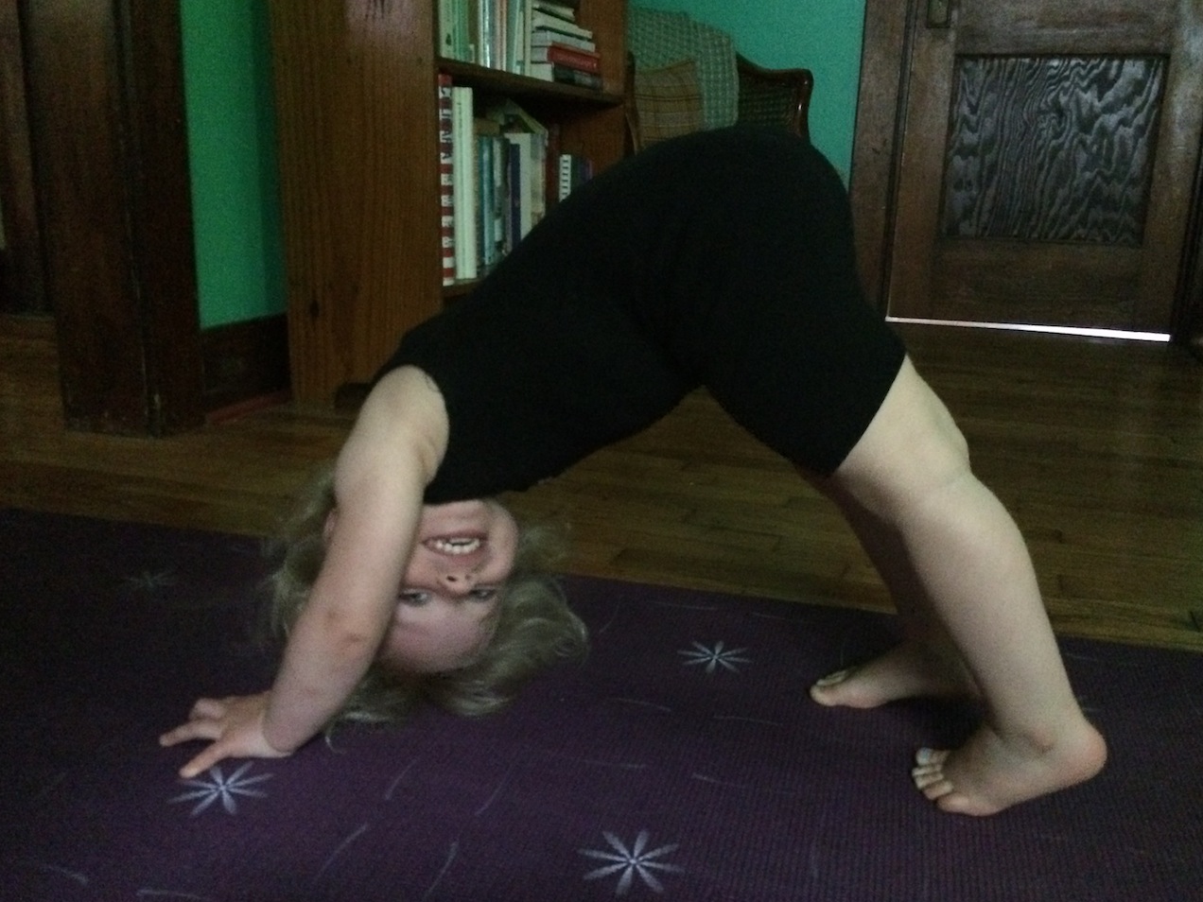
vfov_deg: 45.4
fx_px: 1077
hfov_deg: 58.3
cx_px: 620
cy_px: 450
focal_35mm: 31
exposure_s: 1/15
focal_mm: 4.15
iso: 1250
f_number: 2.2
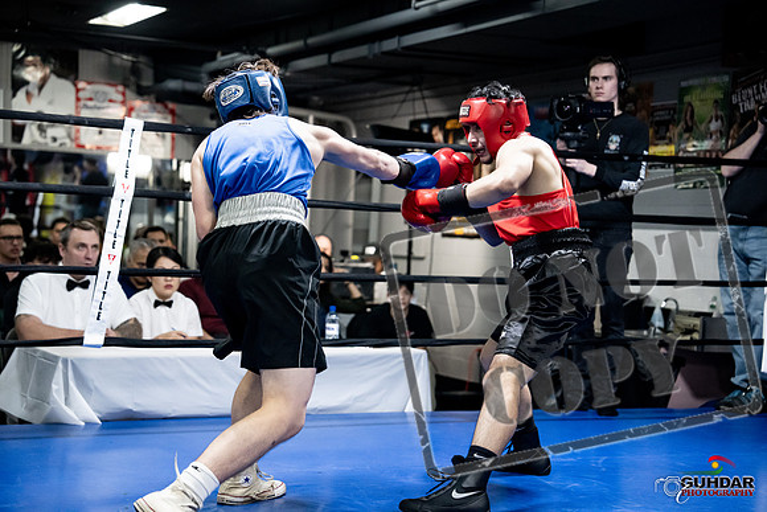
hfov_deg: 28.8
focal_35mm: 70
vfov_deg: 19.5
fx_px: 1492
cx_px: 384
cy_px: 256
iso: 8000
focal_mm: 70
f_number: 2.8
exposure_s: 1/1000
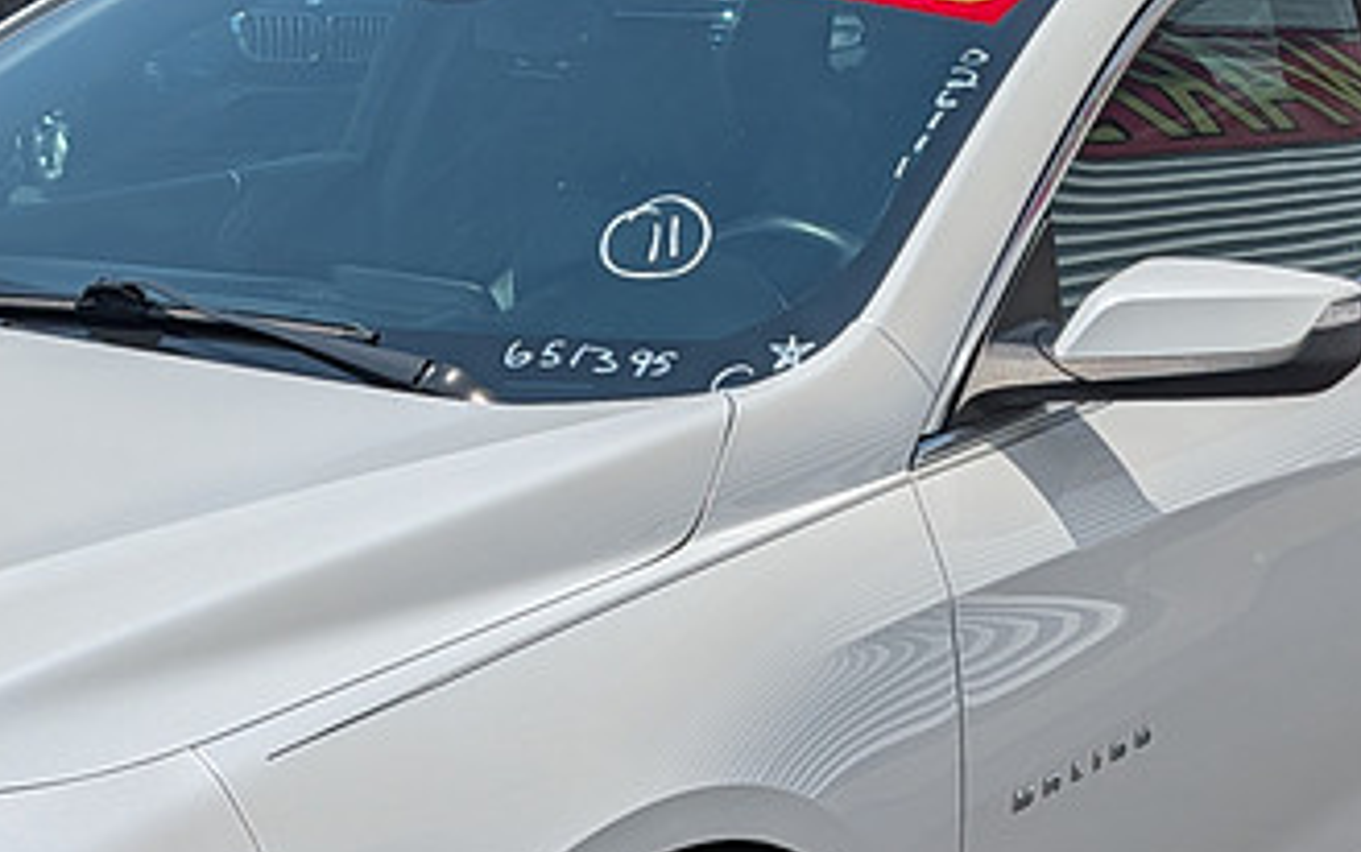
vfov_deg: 16.4
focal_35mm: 79
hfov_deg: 26.1
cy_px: 711
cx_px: 513
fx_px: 2932
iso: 20
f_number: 1.68
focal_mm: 6.9
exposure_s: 1/19608
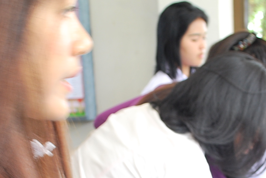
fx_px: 614
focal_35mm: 83
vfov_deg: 16.0
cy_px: 199
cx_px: 182
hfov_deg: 24.3
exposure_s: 1/15
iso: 200
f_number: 5.6
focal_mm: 20
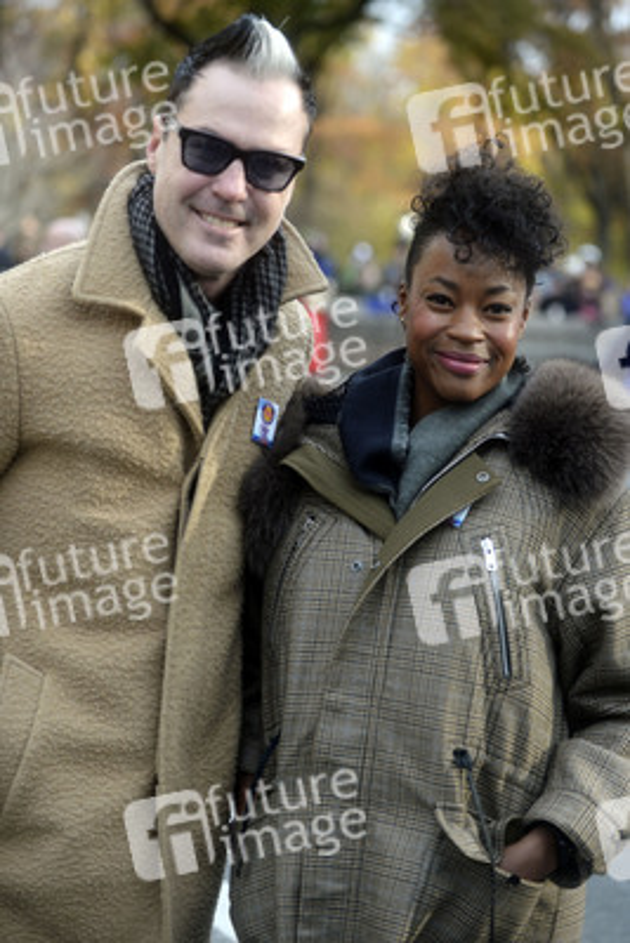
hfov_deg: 19.5
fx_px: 1836
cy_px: 472
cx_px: 315
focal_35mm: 70
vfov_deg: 28.8
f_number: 4
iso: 500
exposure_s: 1/1600
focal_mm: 70
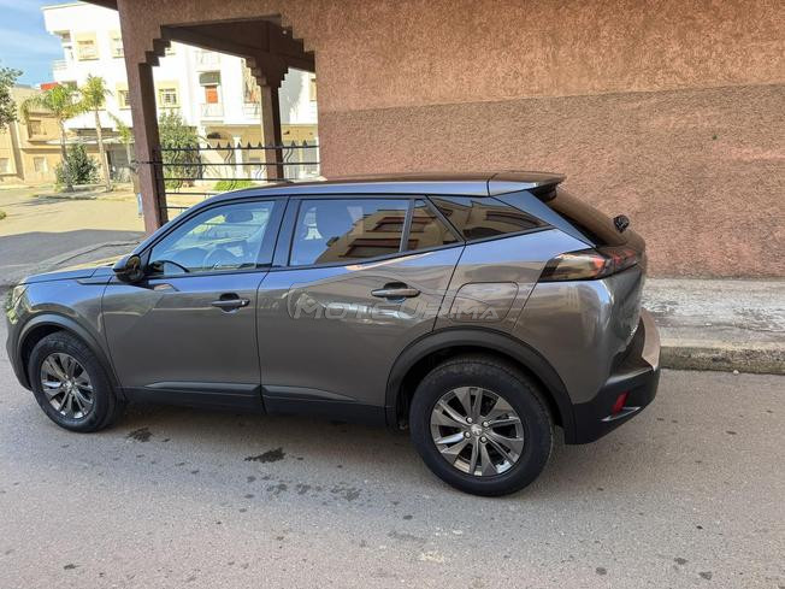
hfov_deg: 71.6
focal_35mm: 24
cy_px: 294
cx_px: 392
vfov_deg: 56.8
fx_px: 544
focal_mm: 6.76
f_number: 1.78
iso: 80
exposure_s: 1/407
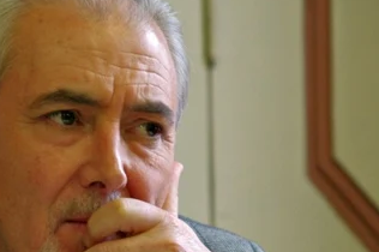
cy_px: 286
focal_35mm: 473
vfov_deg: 2.9
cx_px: 121
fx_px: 4974
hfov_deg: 4.4
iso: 800
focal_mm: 125
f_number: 4.5
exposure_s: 1/30
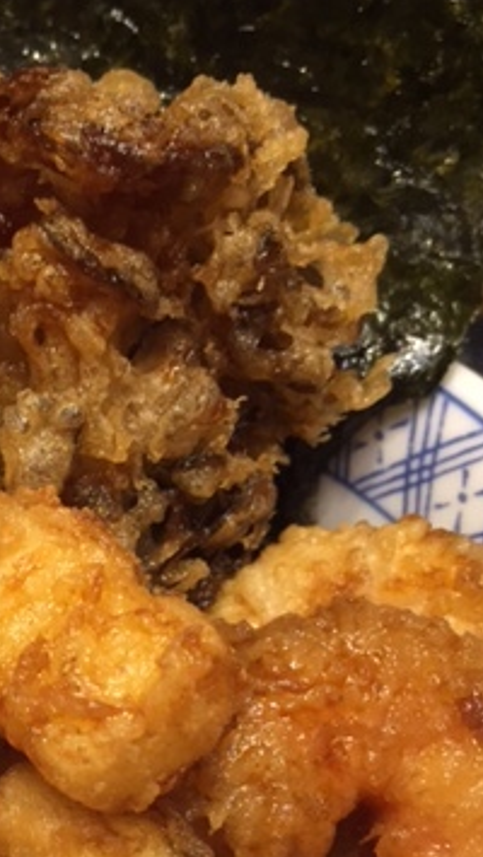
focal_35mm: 57
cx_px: 19
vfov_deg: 35.4
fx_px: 1296
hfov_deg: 20.5
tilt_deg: -53.4
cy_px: 686
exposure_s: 1/33
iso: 100
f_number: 2.2
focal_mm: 4.15
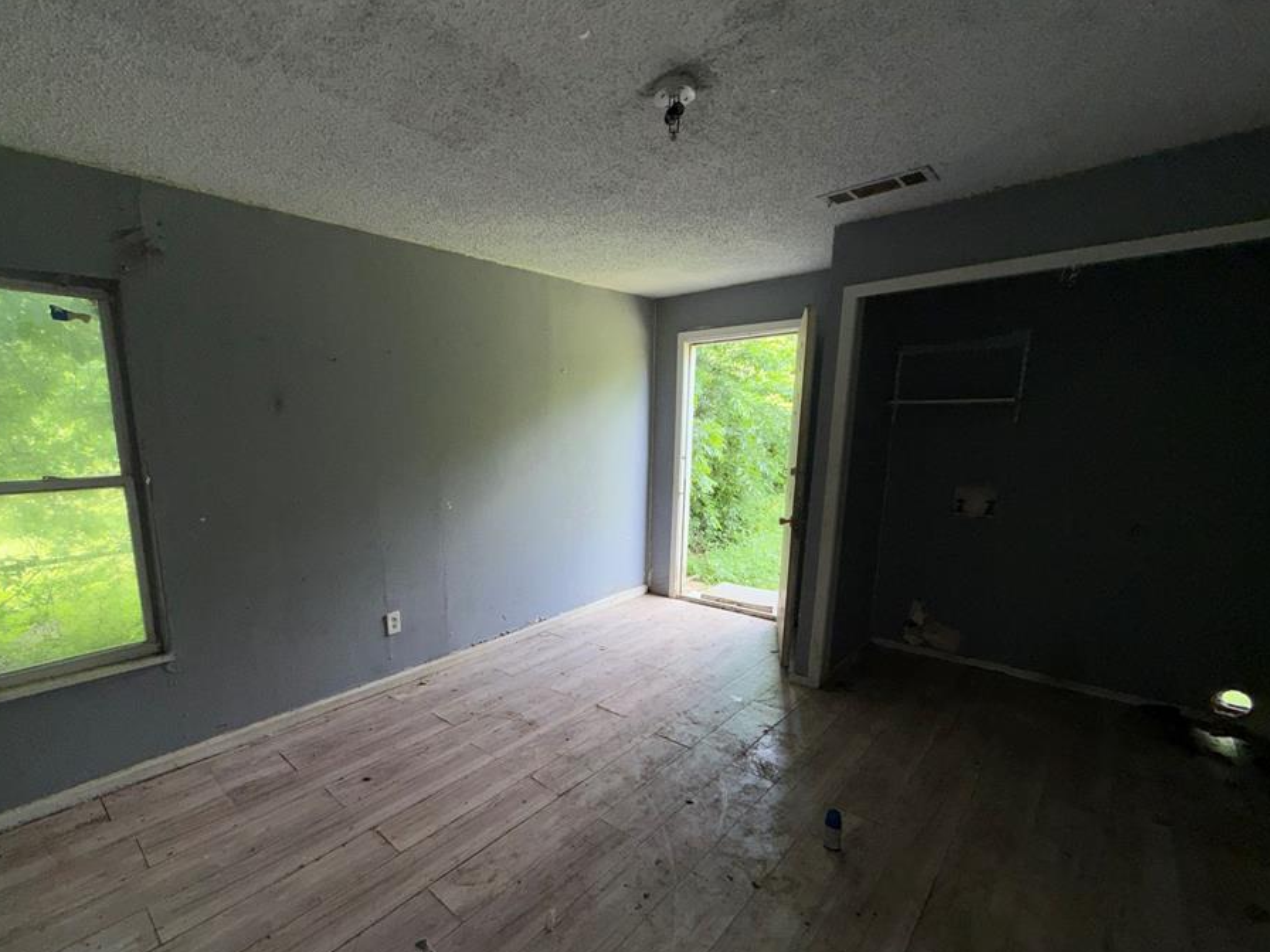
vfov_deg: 77.8
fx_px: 587
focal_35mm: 16
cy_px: 530
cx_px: 551
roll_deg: -0.1
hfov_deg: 94.0
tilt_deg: -10.0
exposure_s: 1/121
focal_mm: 2.22
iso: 50
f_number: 2.2
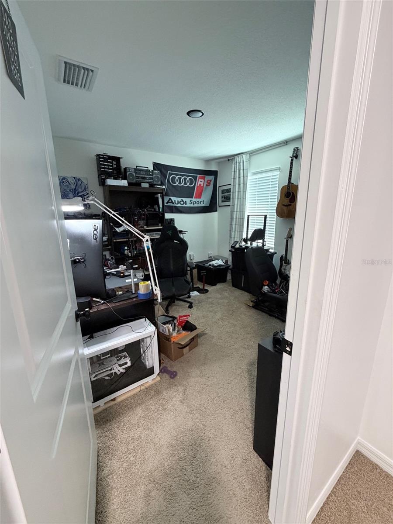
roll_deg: +0.7
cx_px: 196
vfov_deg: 102.1
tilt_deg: -13.2
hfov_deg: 85.7
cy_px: 262
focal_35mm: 14
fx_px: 212
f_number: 2.2
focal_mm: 2.22
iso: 500
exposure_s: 1/60
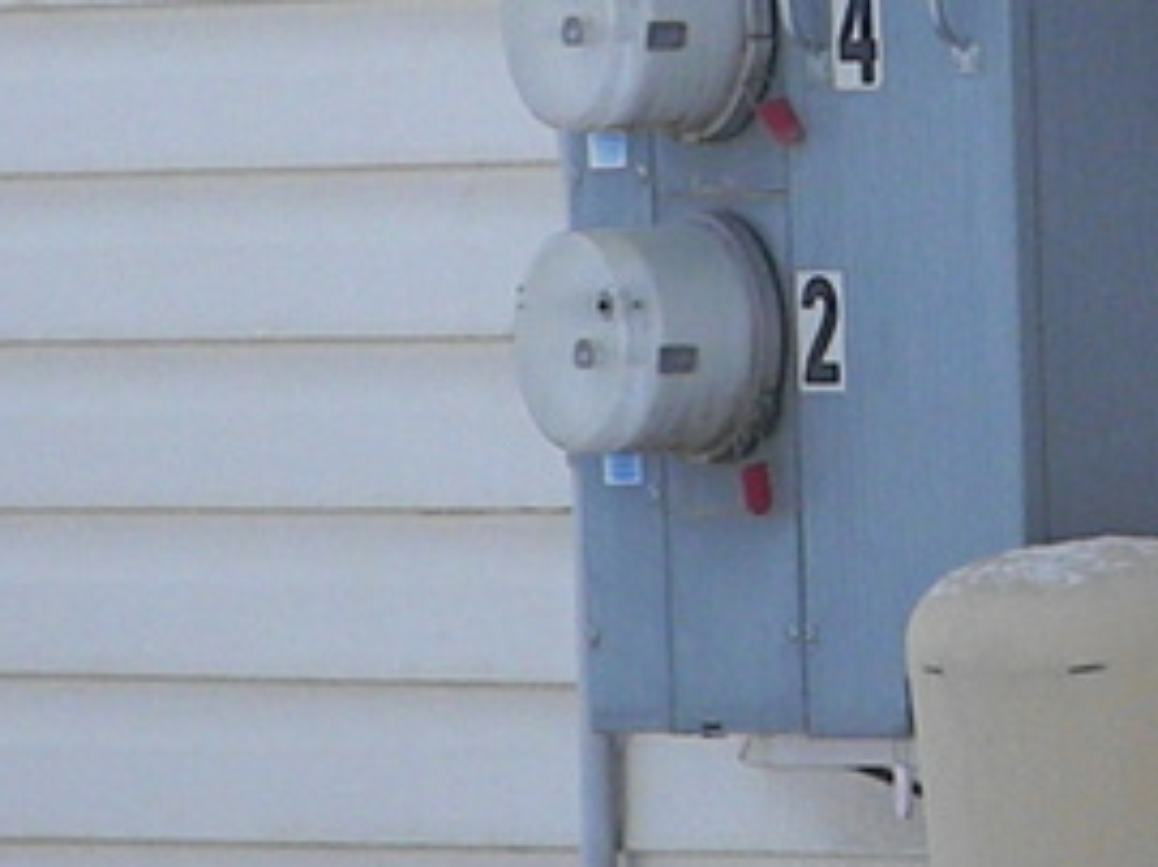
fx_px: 22059
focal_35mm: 660
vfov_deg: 2.2
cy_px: 206
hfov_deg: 3.0
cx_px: 845
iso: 640
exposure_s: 1/377
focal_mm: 50.4
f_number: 10.8
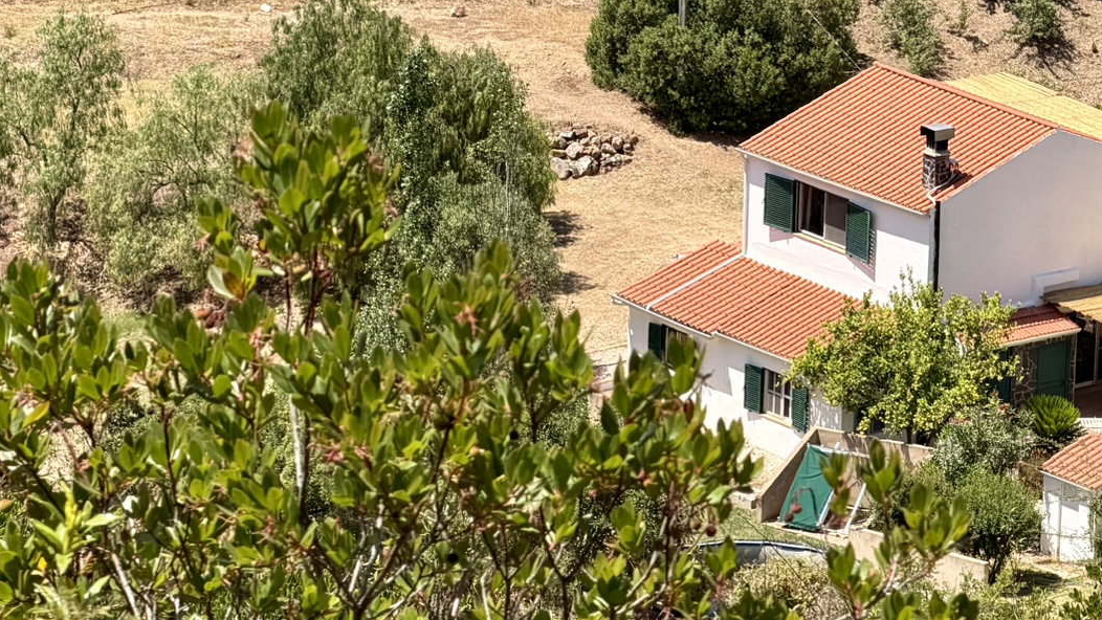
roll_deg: -2.3
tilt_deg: -15.0
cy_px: 98
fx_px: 6195
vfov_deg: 5.7
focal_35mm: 212
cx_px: 1020
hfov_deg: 10.1
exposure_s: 1/638
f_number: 2.8
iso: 40
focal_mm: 16.89
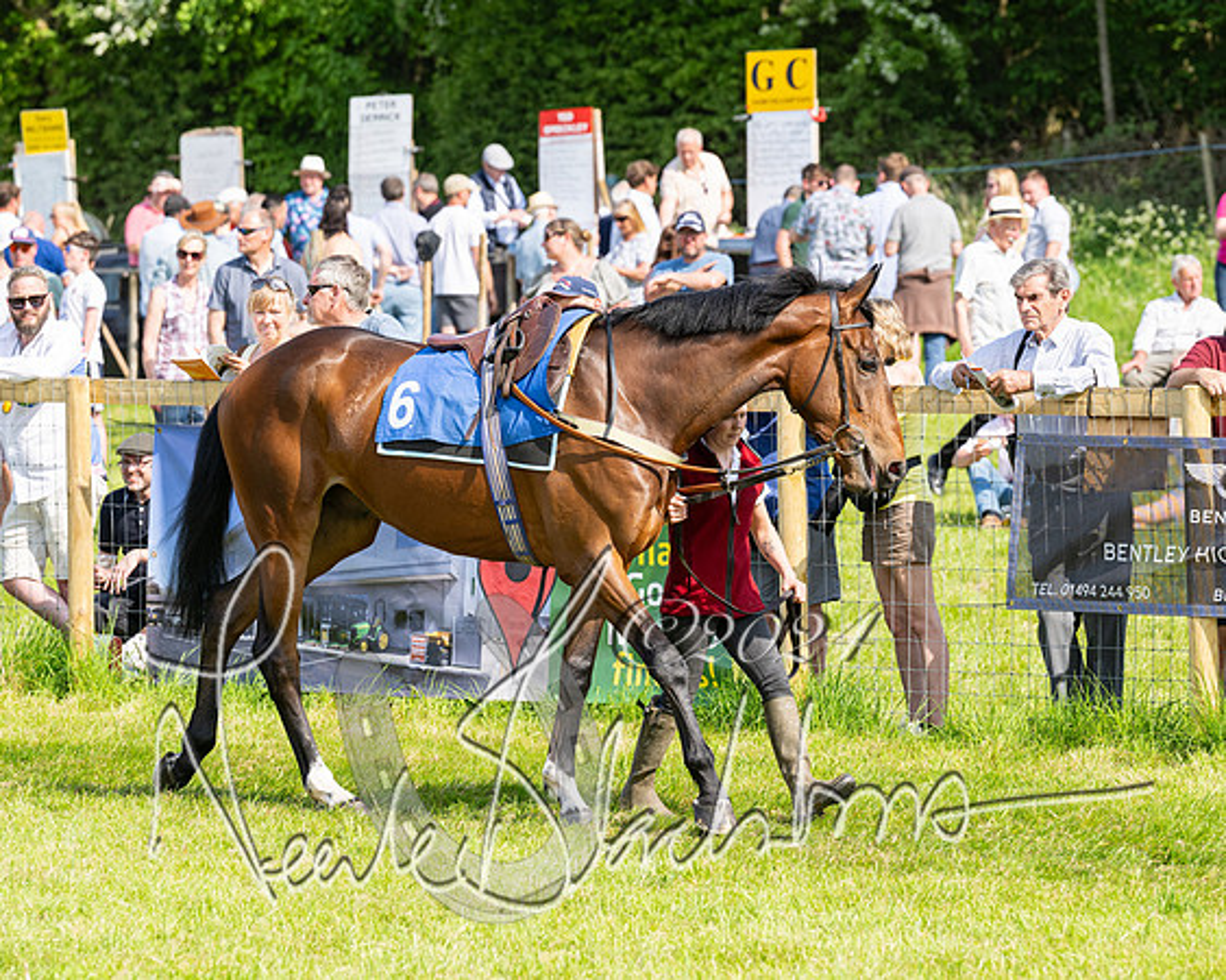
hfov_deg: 9.6
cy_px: 454
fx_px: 7322
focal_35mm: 202
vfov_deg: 7.7
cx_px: 517
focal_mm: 155
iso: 200
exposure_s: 1/800
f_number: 5
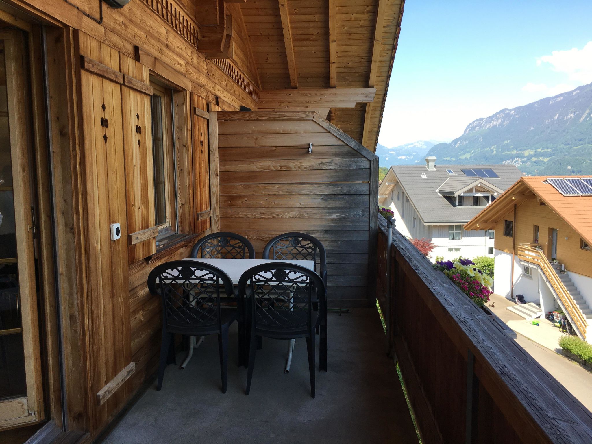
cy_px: 222
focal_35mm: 29
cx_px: 296
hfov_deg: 61.7
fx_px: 496
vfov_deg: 48.2
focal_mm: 4.15
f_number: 2.2
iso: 25
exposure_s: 1/442
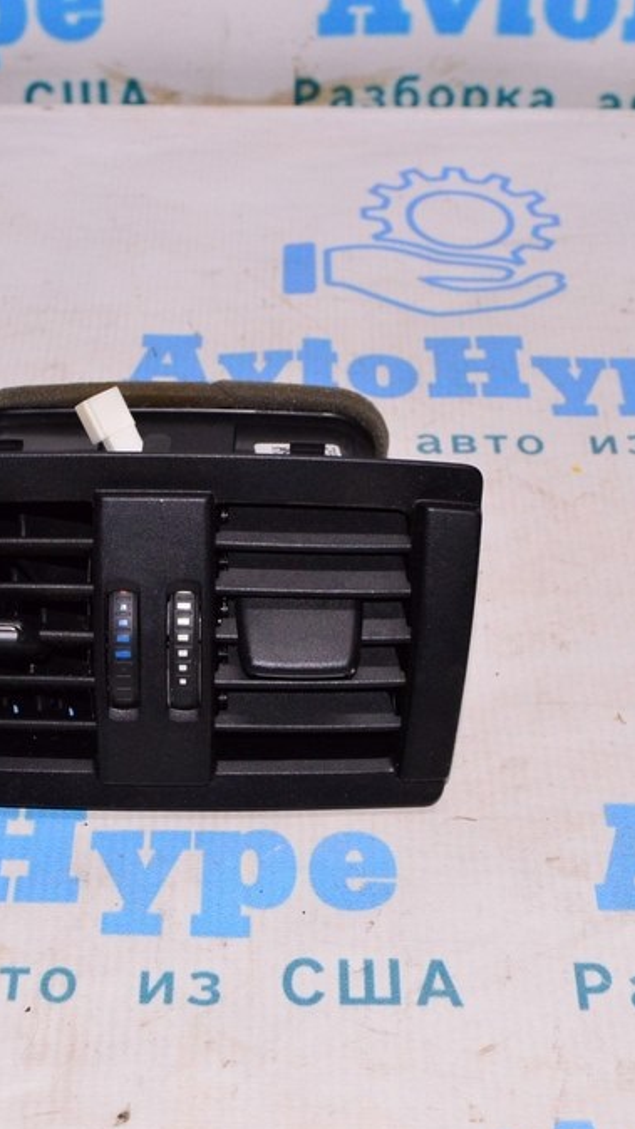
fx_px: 1856
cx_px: 238
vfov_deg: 33.8
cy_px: 569
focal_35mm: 62
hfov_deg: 19.4
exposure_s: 1/200
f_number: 8
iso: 1600
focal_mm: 26
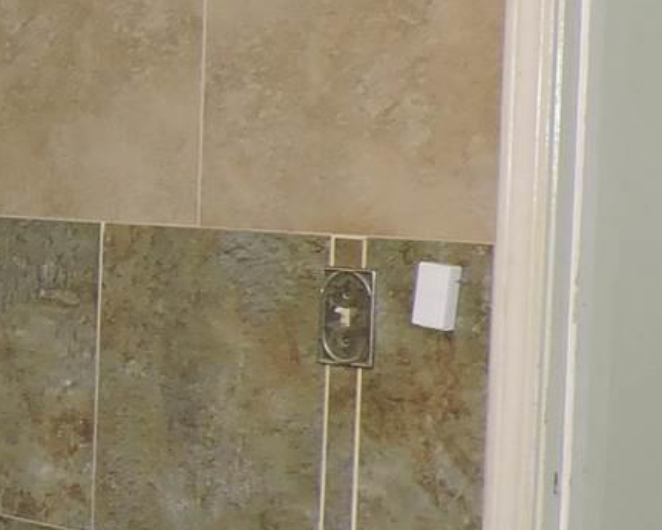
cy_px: 265
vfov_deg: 13.9
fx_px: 2176
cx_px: -754
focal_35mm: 111
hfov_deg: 13.9
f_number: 3
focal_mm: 4.3
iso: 200
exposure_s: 1/30
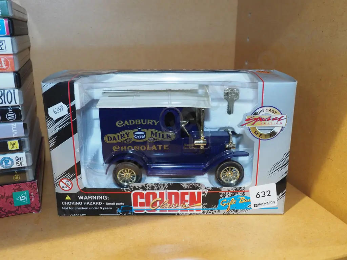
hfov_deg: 56.8
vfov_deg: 44.2
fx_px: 321
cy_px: 130
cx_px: 174
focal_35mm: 32
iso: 1600
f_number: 5.6
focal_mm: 16
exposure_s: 1/60
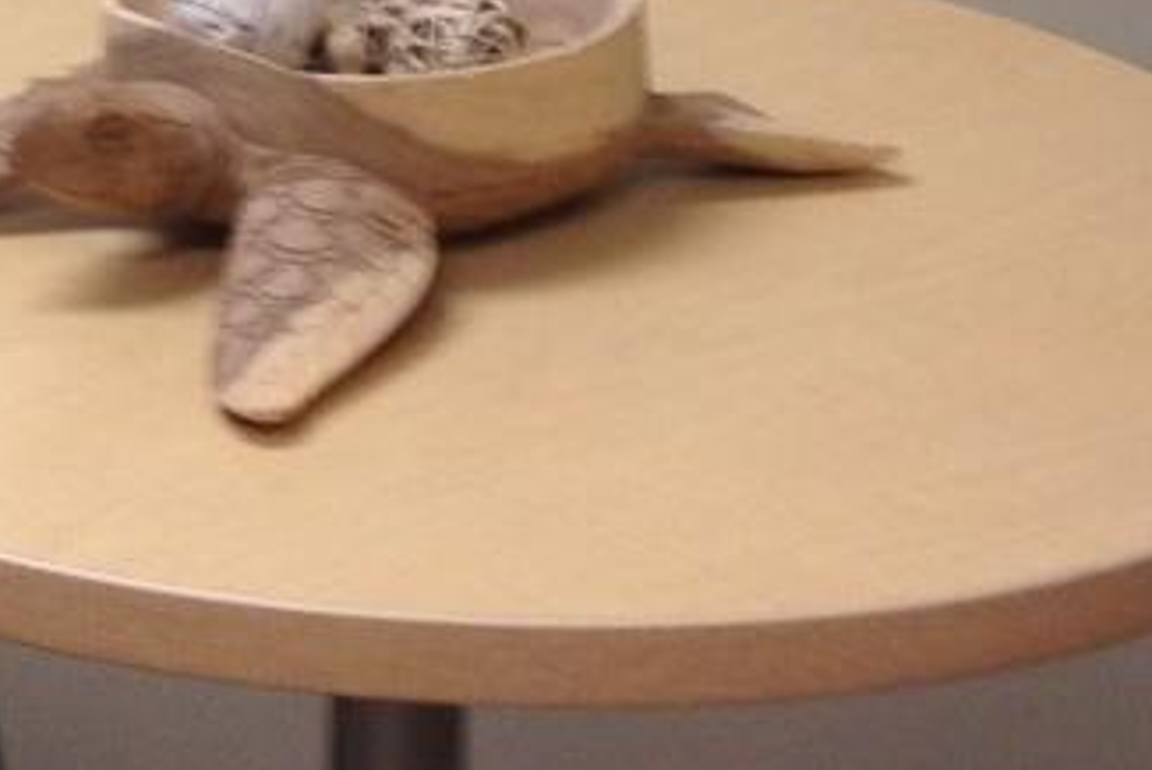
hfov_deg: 11.1
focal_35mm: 182
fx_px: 5829
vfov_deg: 7.1
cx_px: -205
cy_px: -1098
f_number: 2.4
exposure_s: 1/40
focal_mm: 4.28
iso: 64
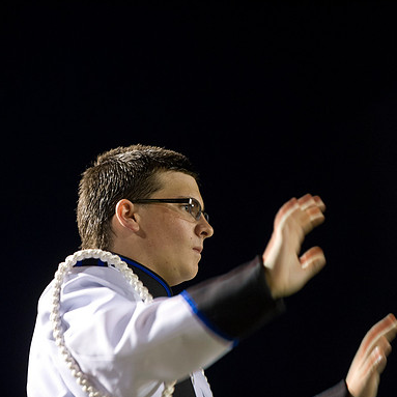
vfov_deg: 8.5
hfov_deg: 8.5
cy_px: 198
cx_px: 159
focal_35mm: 206
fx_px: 2673
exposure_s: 1/125
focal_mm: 160
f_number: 3.2
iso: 3200
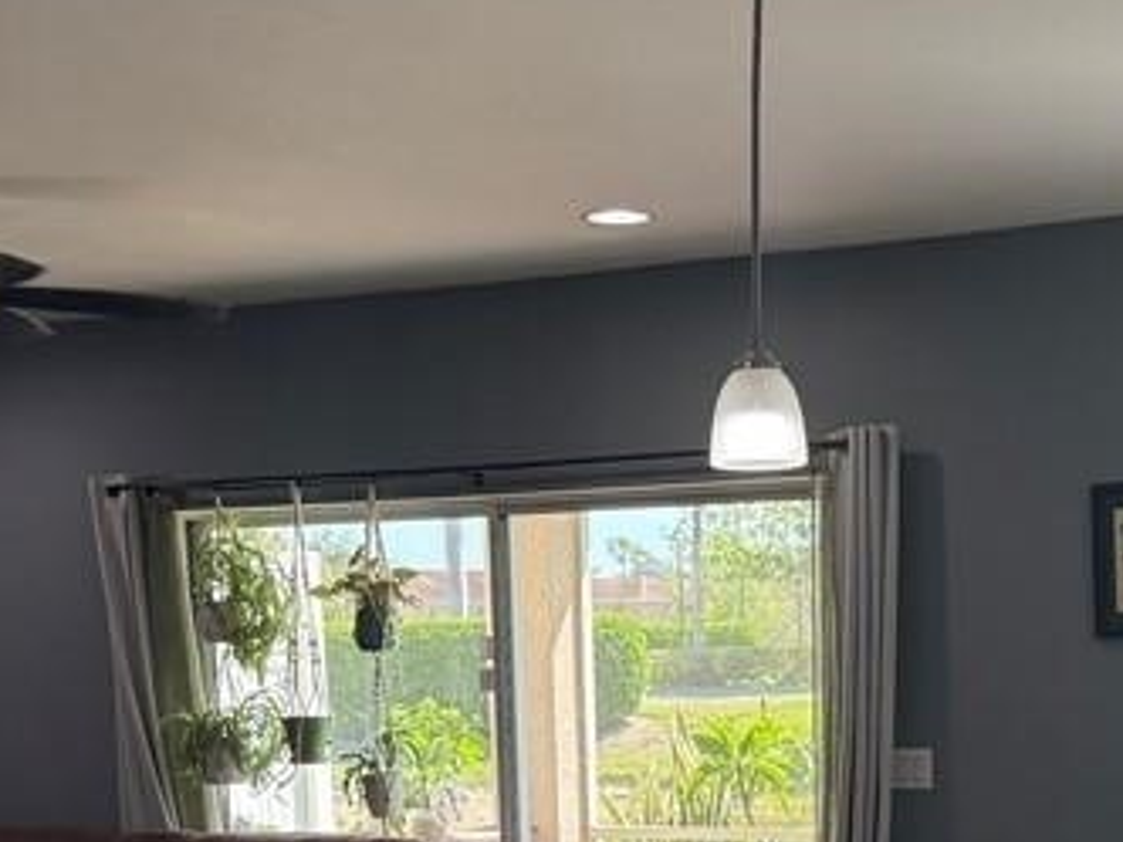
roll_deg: +1.3
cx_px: 781
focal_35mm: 74
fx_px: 2401
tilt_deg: -4.2
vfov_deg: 19.4
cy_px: 822
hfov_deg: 26.1
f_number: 1.78
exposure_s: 1/236
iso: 160
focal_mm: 6.76
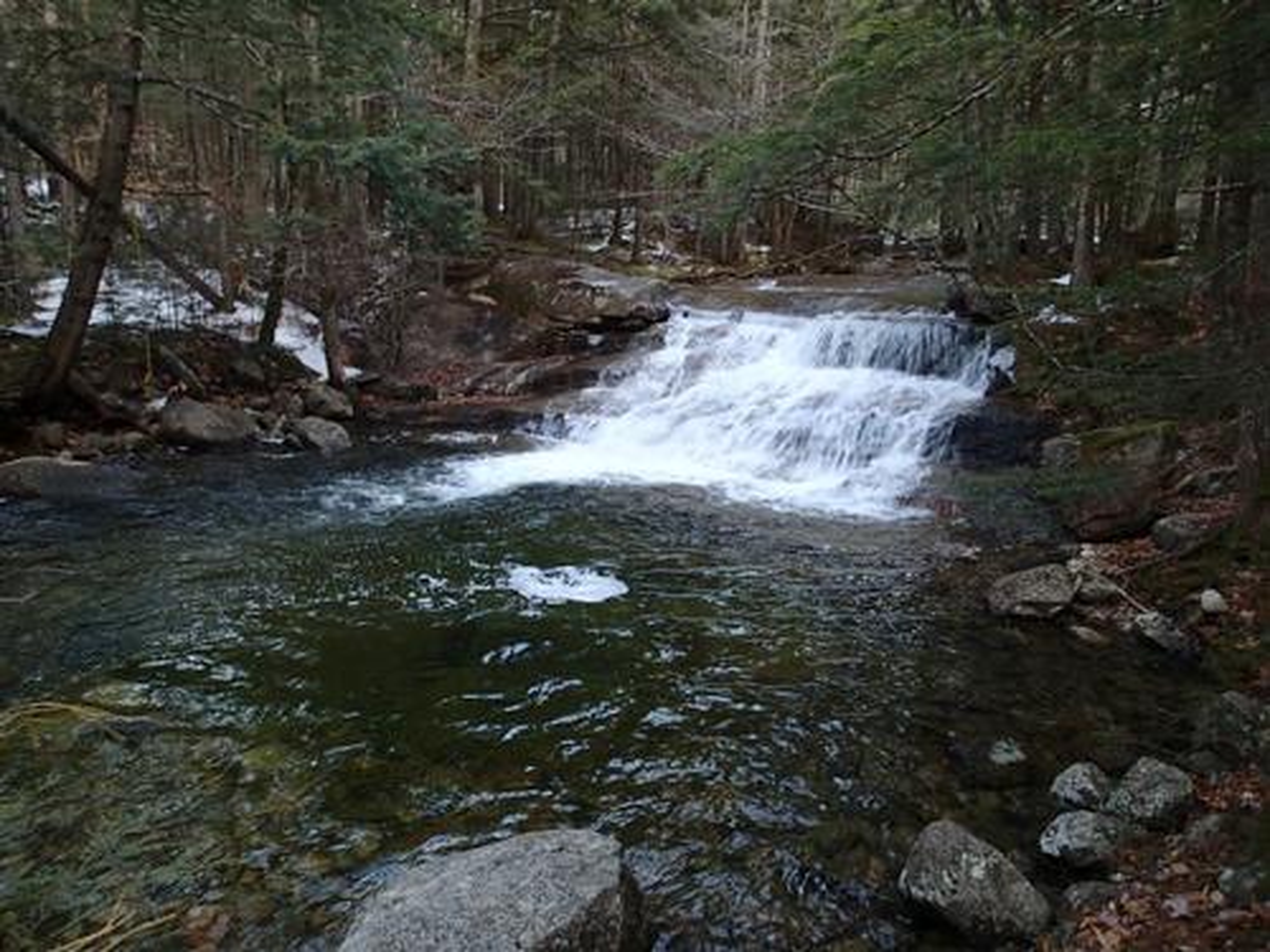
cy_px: 476
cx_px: 635
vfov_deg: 54.9
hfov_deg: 69.4
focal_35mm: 25
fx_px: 917
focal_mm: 4.5
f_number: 2
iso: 250
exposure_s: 1/30
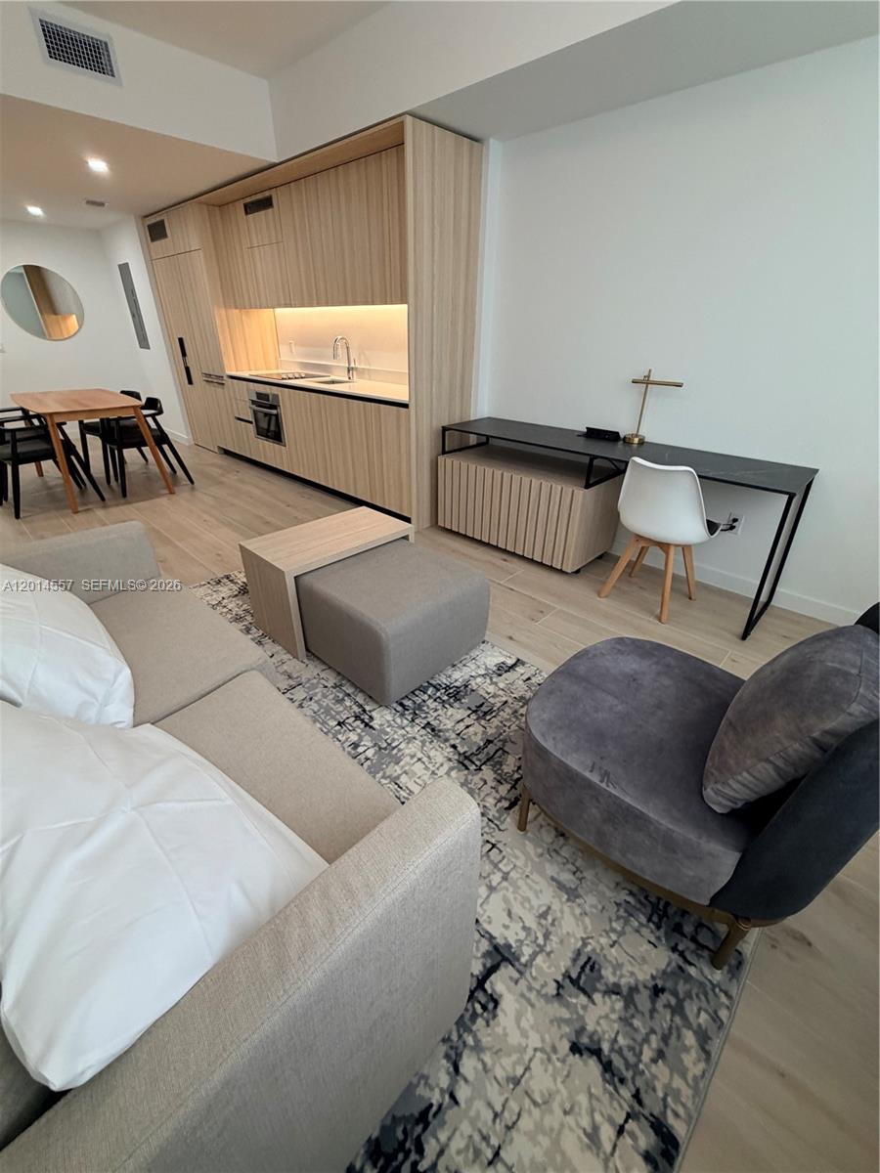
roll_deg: -0.3
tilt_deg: -28.4
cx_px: 440
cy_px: 586
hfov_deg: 85.7
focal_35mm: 14
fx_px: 475
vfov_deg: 102.1
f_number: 2.2
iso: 250
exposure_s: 1/120
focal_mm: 2.22
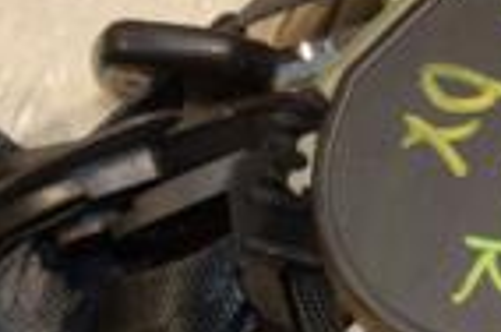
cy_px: 35
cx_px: 480
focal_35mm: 216
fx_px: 2999
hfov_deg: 9.5
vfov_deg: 6.3
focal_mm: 34
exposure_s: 1/200
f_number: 8
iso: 800
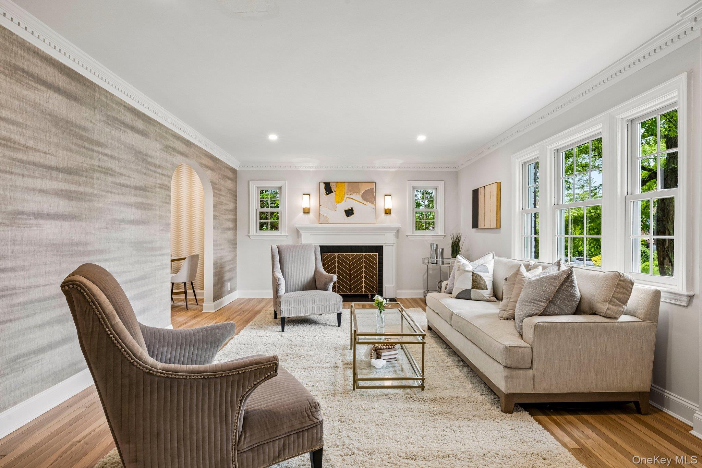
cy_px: 234
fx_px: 361
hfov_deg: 88.4
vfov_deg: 65.9
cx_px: 351
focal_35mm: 18
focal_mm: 18.5
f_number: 9
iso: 400
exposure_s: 1/20
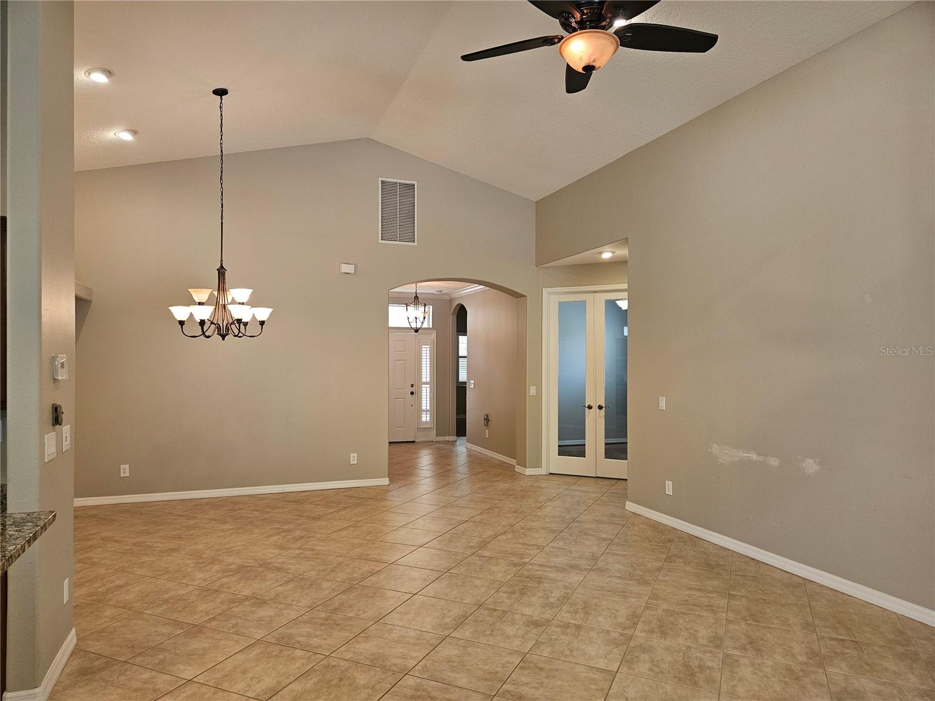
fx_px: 621
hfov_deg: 73.9
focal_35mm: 23
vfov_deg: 58.9
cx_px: 468
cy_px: 350
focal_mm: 5.4
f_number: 1.8
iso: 125
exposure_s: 1/120
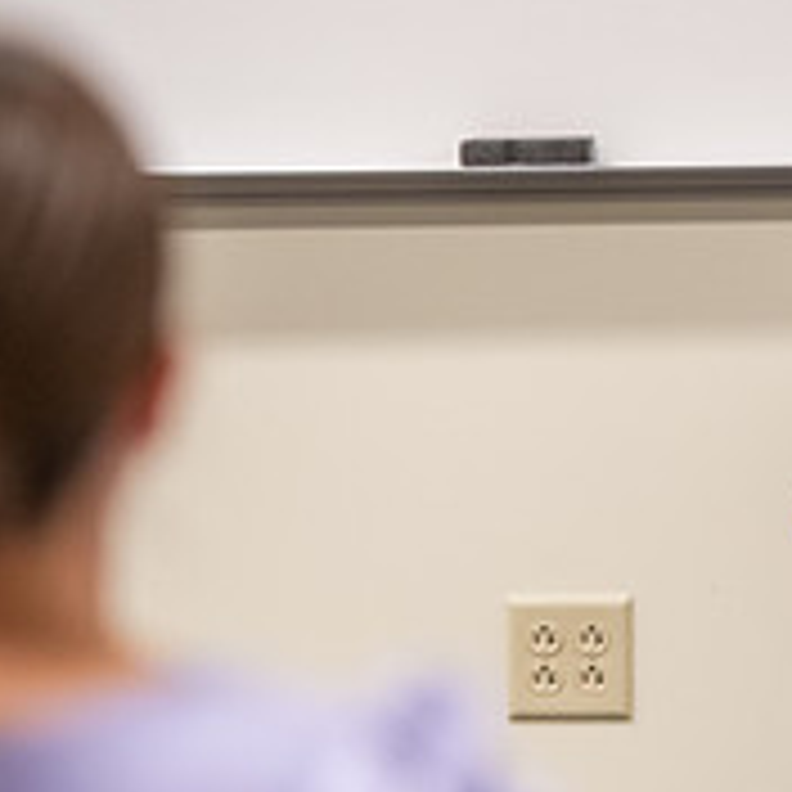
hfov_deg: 4.6
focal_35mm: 378
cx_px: 1260
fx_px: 9785
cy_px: 443
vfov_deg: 4.6
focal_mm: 135
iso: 2500
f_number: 2.8
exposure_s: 1/200
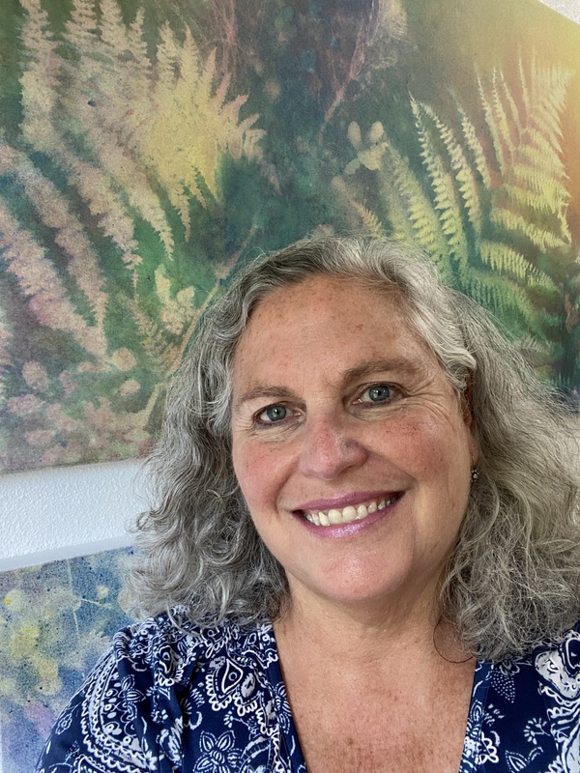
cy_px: 386
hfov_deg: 46.8
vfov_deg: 60.0
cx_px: 290
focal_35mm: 30
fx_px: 670
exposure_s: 1/60
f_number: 2.2
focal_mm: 2.71
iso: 160
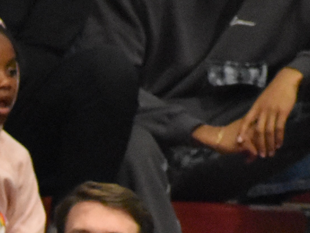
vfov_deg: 0.9
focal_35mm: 1576
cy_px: 488
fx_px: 14117
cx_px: -153
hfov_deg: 1.3
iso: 5600
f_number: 5.3
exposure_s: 1/250
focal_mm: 200
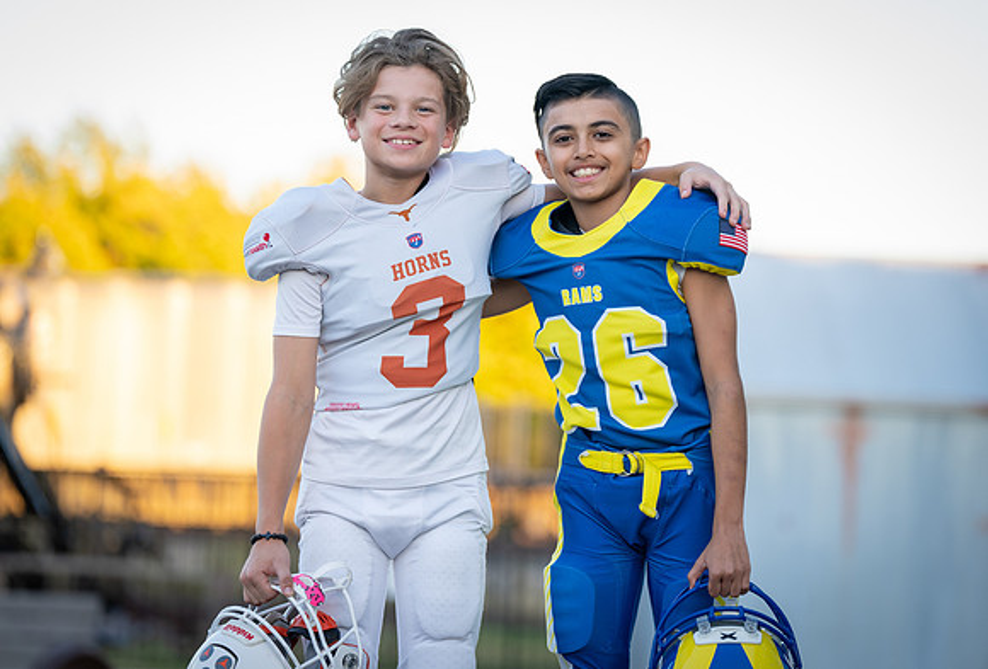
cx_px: 526
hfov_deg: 14.7
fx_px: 3831
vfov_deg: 10.0
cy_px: 319
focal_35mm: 139
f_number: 2.8
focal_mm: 127
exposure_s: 1/320
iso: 250
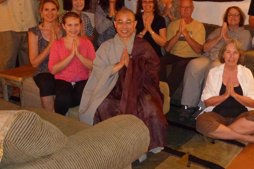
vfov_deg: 27.1
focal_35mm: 49
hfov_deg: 40.1
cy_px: 41
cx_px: 158
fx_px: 346
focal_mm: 5.4
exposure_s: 1/2
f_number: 3.5
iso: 400
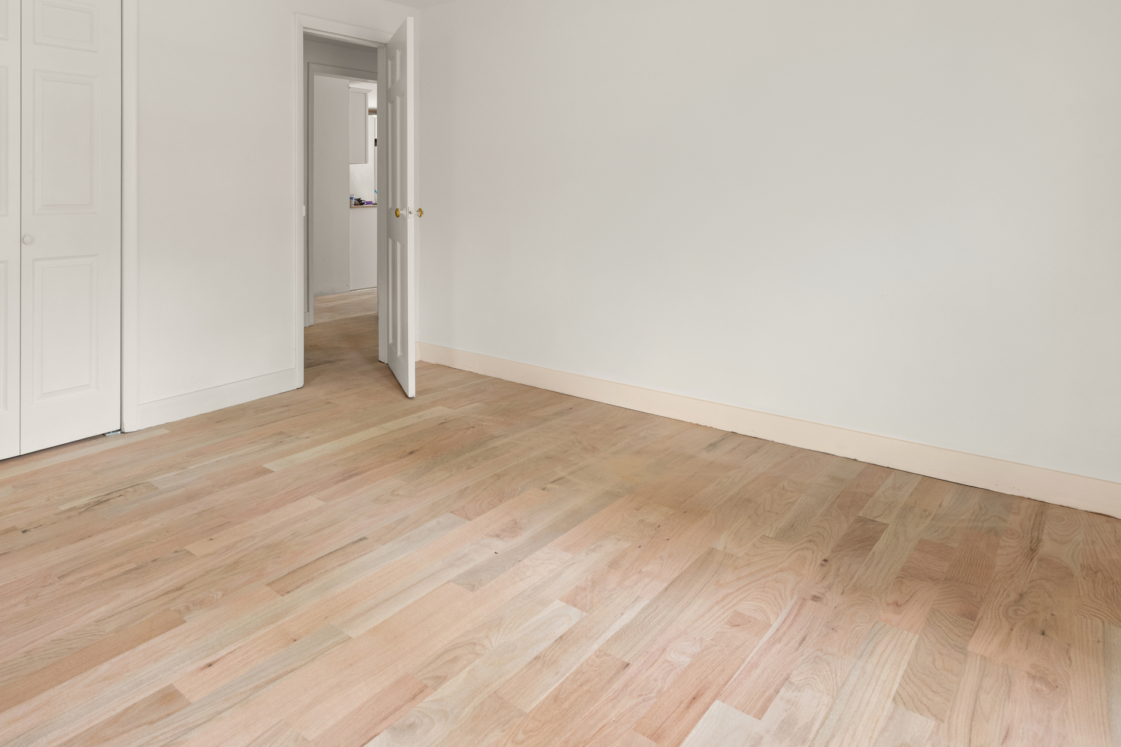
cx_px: 303
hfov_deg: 71.7
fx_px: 716
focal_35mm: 23
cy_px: 183
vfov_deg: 52.6
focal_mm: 14
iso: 250
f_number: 7.1
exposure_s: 1/3
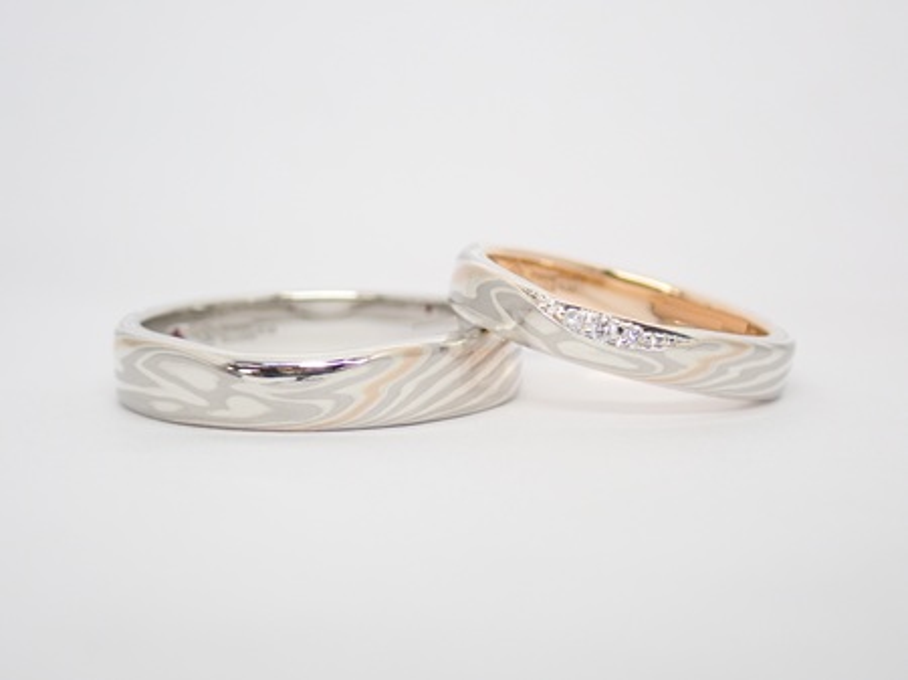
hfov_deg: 25.3
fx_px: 2019
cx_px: 454
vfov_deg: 19.1
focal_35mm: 77
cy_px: 340
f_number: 4.1
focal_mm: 13.65
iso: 200
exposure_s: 1/100
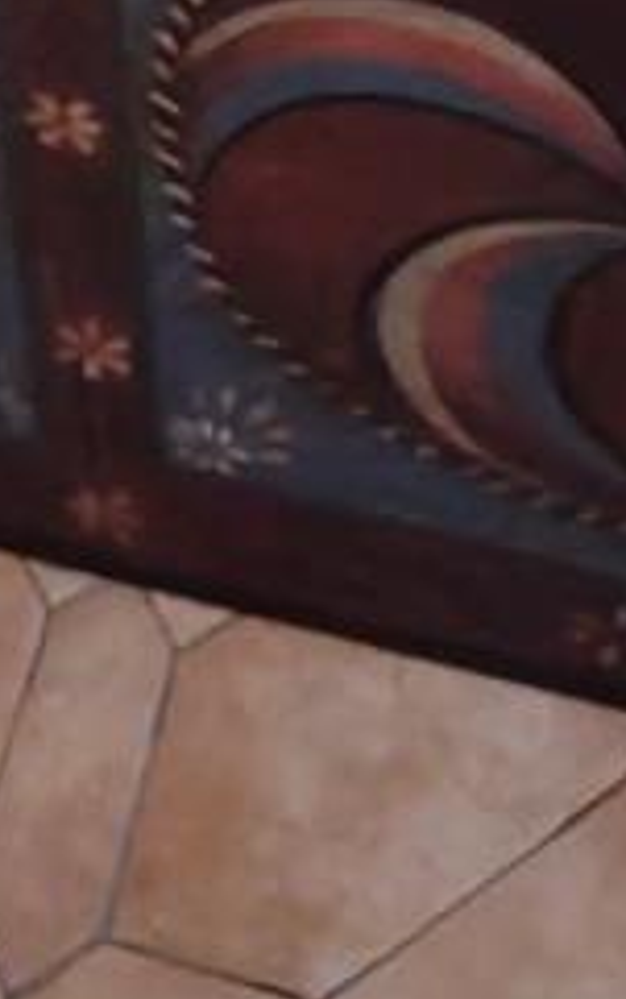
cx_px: 178
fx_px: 1962
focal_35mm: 72
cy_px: -514
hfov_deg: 18.0
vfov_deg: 23.0
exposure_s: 1/17
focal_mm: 1.96
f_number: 2.2
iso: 2500
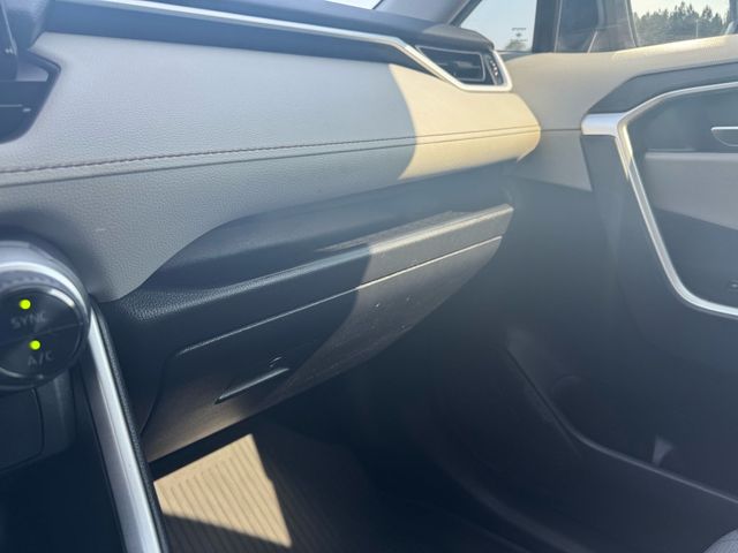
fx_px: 512
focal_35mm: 24
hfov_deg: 71.6
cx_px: 369
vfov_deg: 56.8
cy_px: 276
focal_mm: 6.76
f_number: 1.78
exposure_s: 1/179
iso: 64
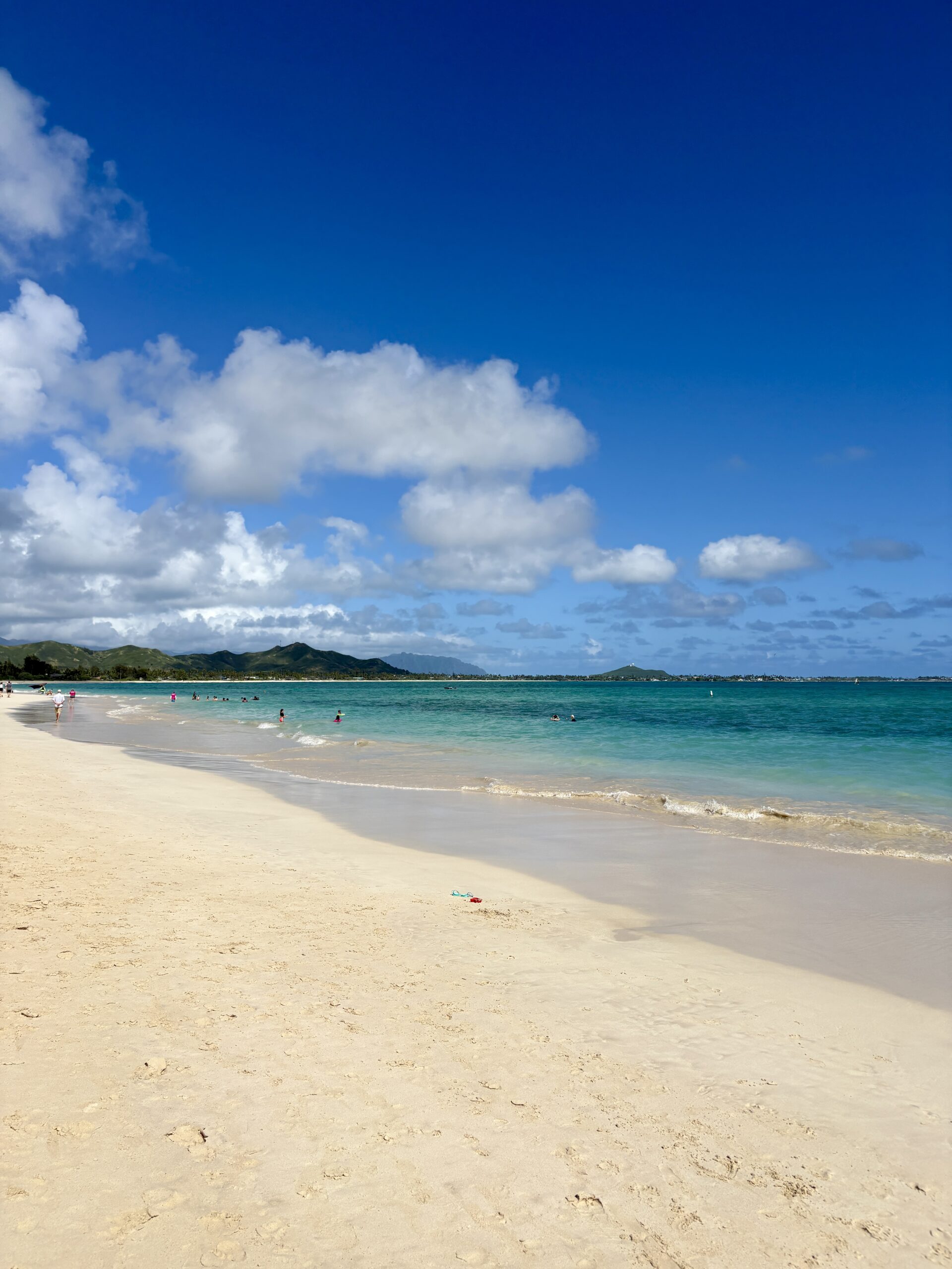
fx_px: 953
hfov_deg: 53.1
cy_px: 634
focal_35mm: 26
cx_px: 476
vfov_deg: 67.3
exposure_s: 1/10101
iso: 50
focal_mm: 5.96
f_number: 1.6
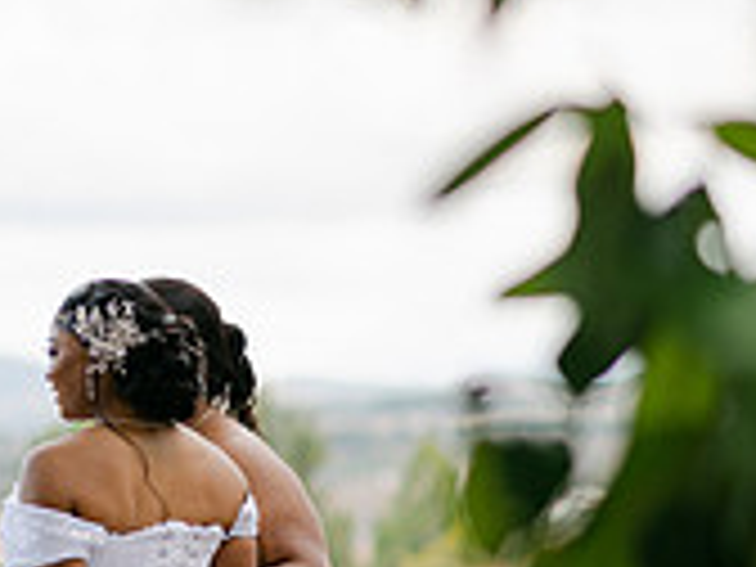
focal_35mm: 219
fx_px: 4783
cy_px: 378
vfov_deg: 6.8
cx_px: 119
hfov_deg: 9.0
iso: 100
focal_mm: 85
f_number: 2
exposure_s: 1/3200
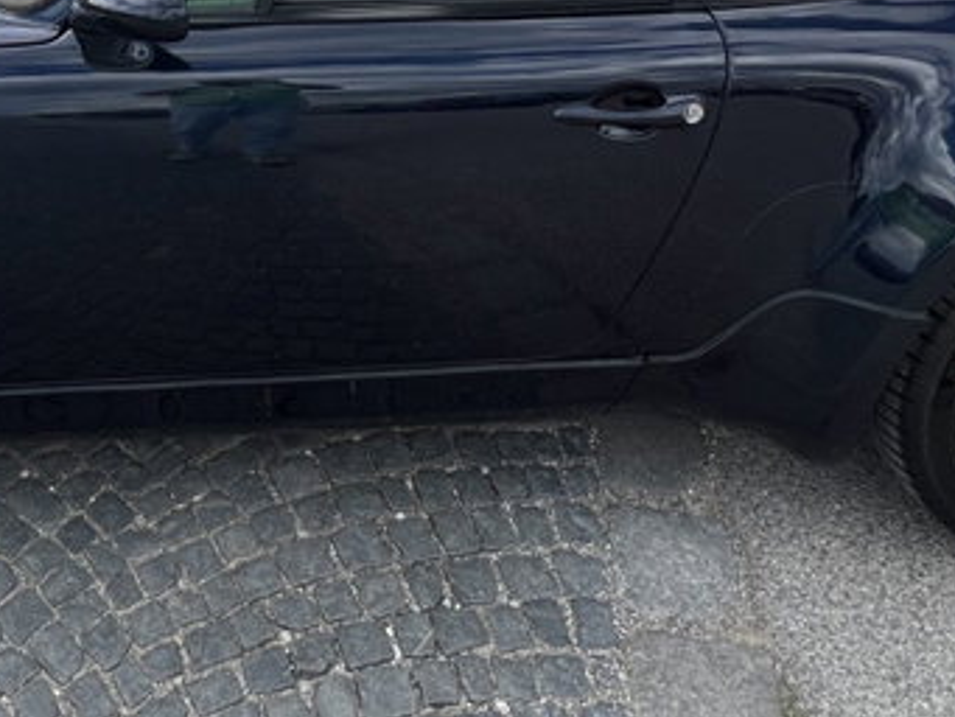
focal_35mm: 39
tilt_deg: -12.0
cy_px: -202
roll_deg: +0.0
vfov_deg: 29.9
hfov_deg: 46.0
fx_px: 1076
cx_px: 230
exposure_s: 1/1143
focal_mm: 1.57
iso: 32
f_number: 1.8
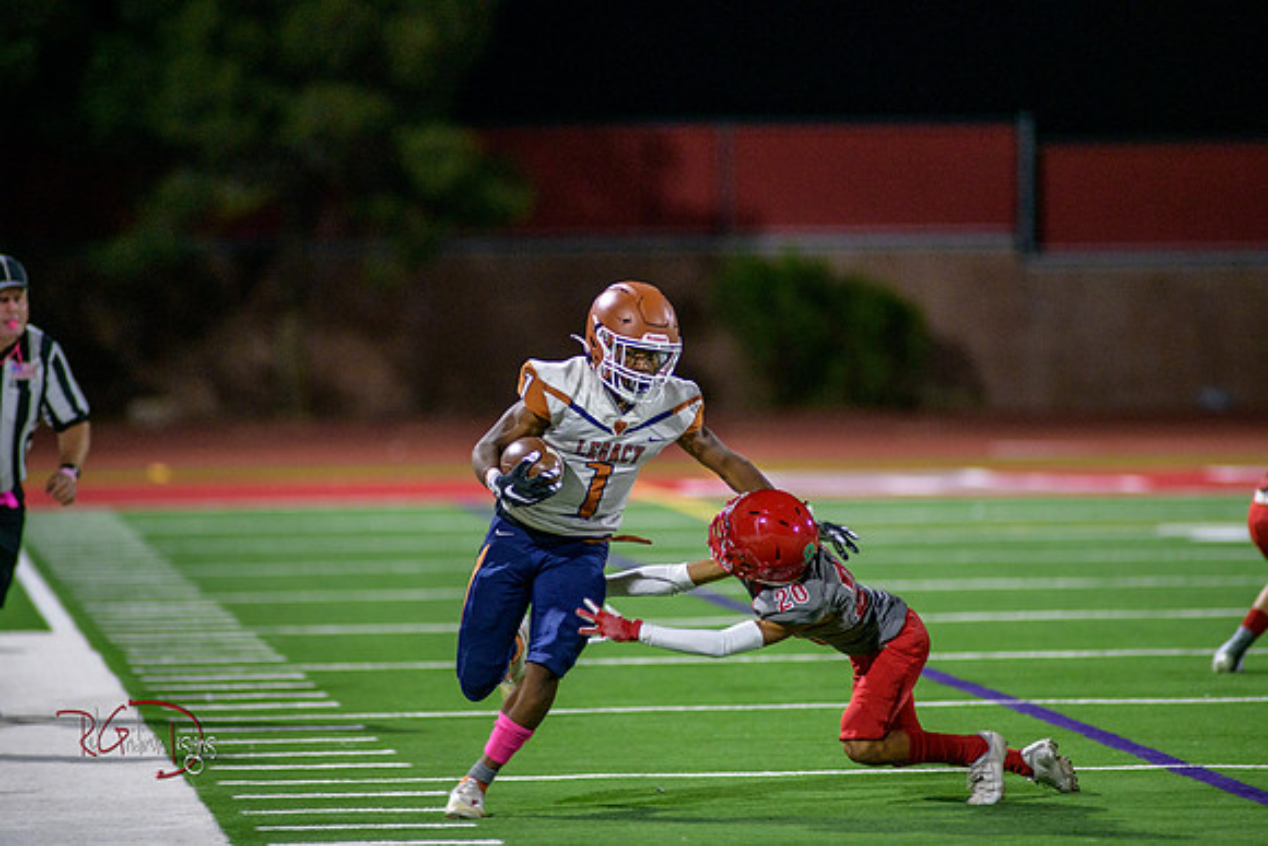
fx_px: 10569
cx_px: 634
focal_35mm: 300
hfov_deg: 6.9
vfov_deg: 4.6
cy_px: 423
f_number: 2.8
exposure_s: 1/500
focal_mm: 300
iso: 2000
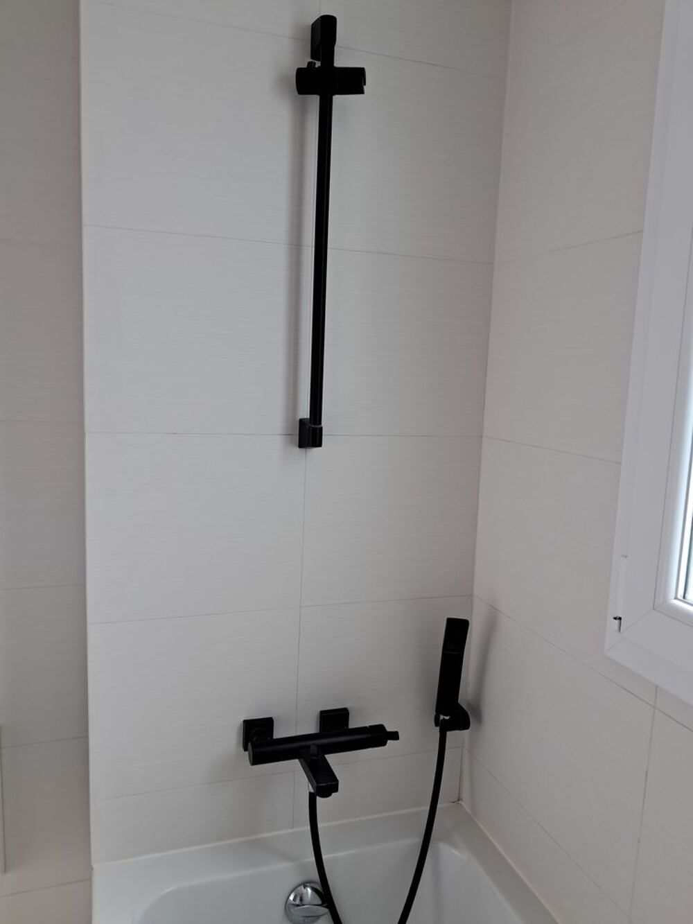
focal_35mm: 27
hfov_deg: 51.4
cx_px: 346
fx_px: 721
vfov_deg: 65.3
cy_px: 462
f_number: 1.8
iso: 50
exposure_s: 1/100
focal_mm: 4
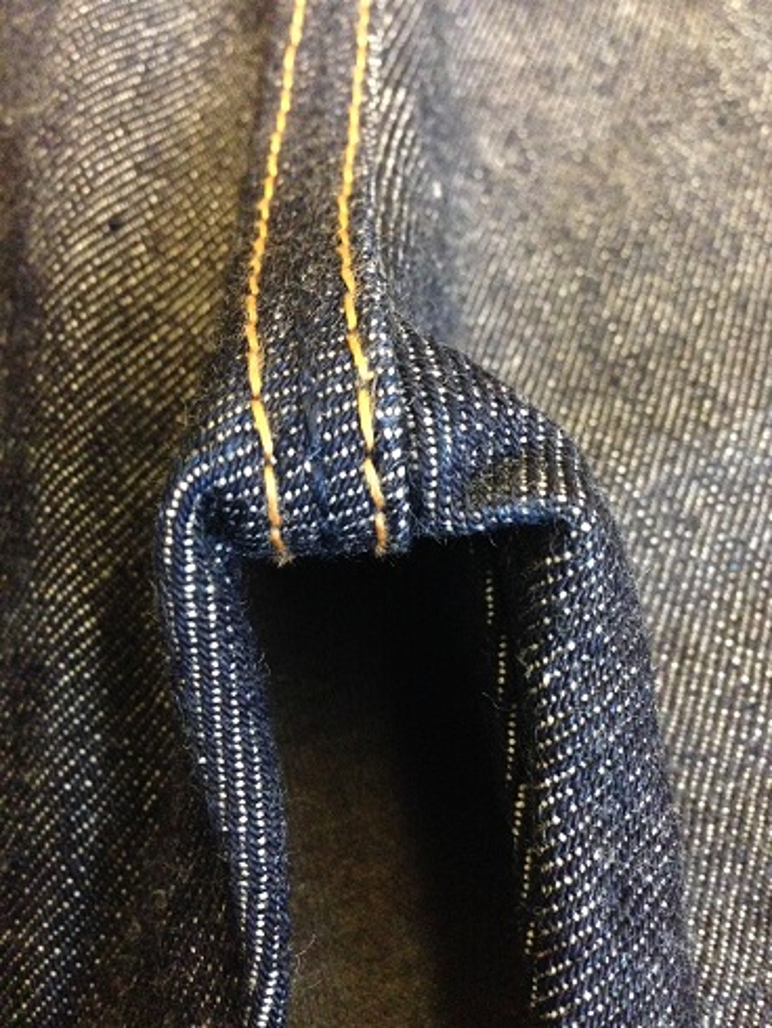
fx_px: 980
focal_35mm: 33
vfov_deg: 55.3
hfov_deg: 43.0
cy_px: 514
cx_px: 386
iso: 800
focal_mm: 4.12
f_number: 2.4
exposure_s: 1/15
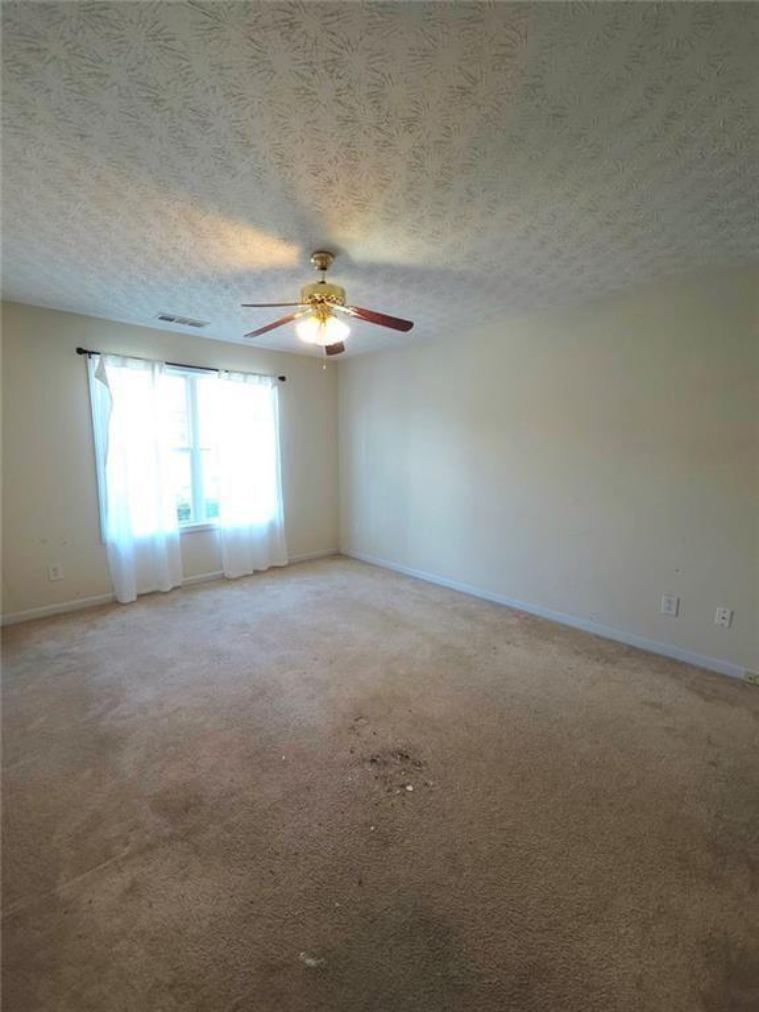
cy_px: 506
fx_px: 380
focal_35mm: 13
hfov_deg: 89.9
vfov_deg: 106.2
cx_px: 380
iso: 64
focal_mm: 2.2
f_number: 2.2
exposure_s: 1/30
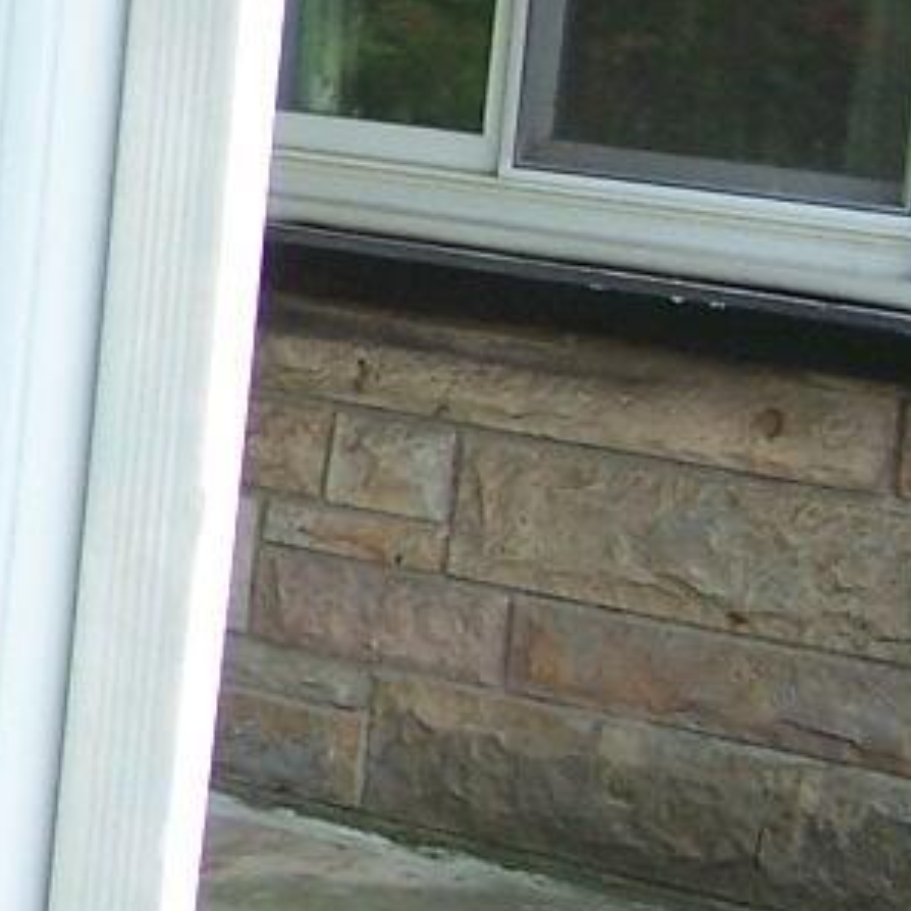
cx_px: -694
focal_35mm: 175
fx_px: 5211
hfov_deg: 9.5
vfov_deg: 10.0
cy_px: 260
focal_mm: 6.3
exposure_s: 1/350
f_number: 2.8
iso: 80
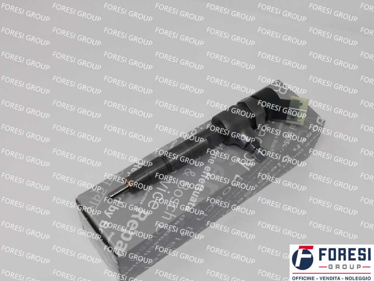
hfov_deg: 42.9
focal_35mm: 44
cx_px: 187
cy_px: 140
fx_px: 475
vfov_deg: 32.9
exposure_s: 1/119
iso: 50
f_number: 2.2
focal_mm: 3.81
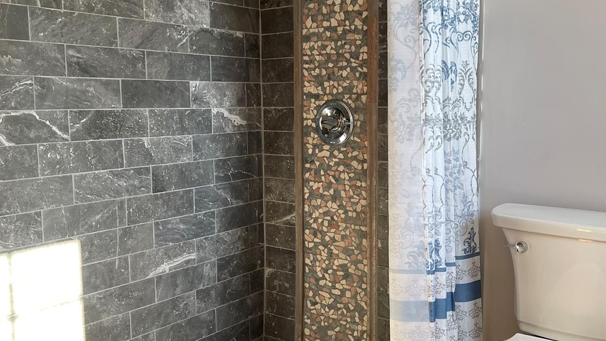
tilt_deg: -7.0
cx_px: 300
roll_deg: +0.6
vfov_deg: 32.0
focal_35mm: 37
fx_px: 594
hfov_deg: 54.0
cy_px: 178
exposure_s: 1/105
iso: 125
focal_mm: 5.1
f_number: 1.6
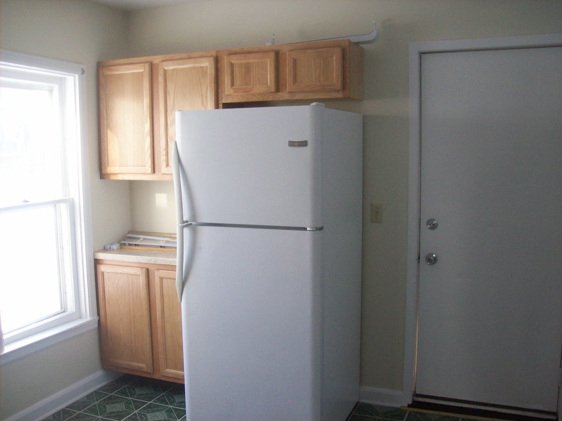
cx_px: 281
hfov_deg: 51.4
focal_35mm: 36
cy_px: 210
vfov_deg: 39.6
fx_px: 584
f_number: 2.7
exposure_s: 1/121
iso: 200
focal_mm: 6
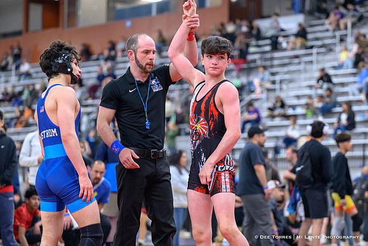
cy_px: 149
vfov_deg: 11.8
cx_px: 214
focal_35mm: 116
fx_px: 1187
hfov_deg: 17.6
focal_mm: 93
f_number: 2.8
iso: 3200
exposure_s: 1/800
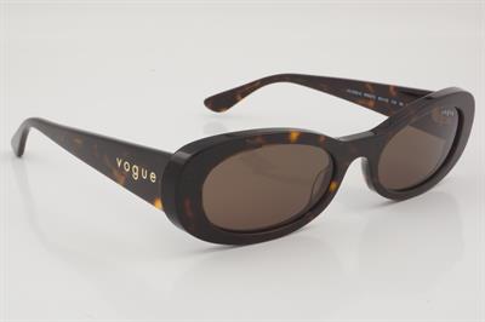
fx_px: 1010
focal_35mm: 75
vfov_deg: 18.2
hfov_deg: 27.0
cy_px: 161
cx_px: 242
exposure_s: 1/3
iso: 100
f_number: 32
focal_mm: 50
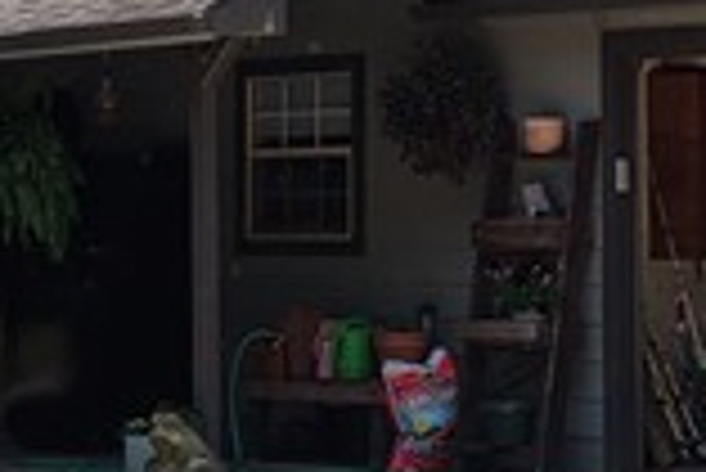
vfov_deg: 8.4
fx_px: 3199
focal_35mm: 163
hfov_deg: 12.6
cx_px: 459
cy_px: 144
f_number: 1.8
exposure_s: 1/4000
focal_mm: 8.67
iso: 220
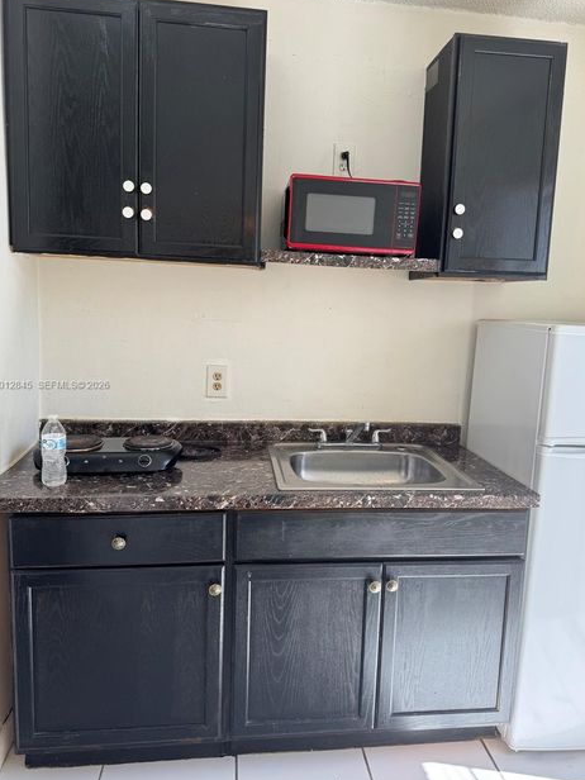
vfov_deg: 67.3
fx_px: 586
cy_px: 386
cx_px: 295
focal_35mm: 26
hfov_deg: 53.1
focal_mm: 6.76
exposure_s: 1/352
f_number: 1.78
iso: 80
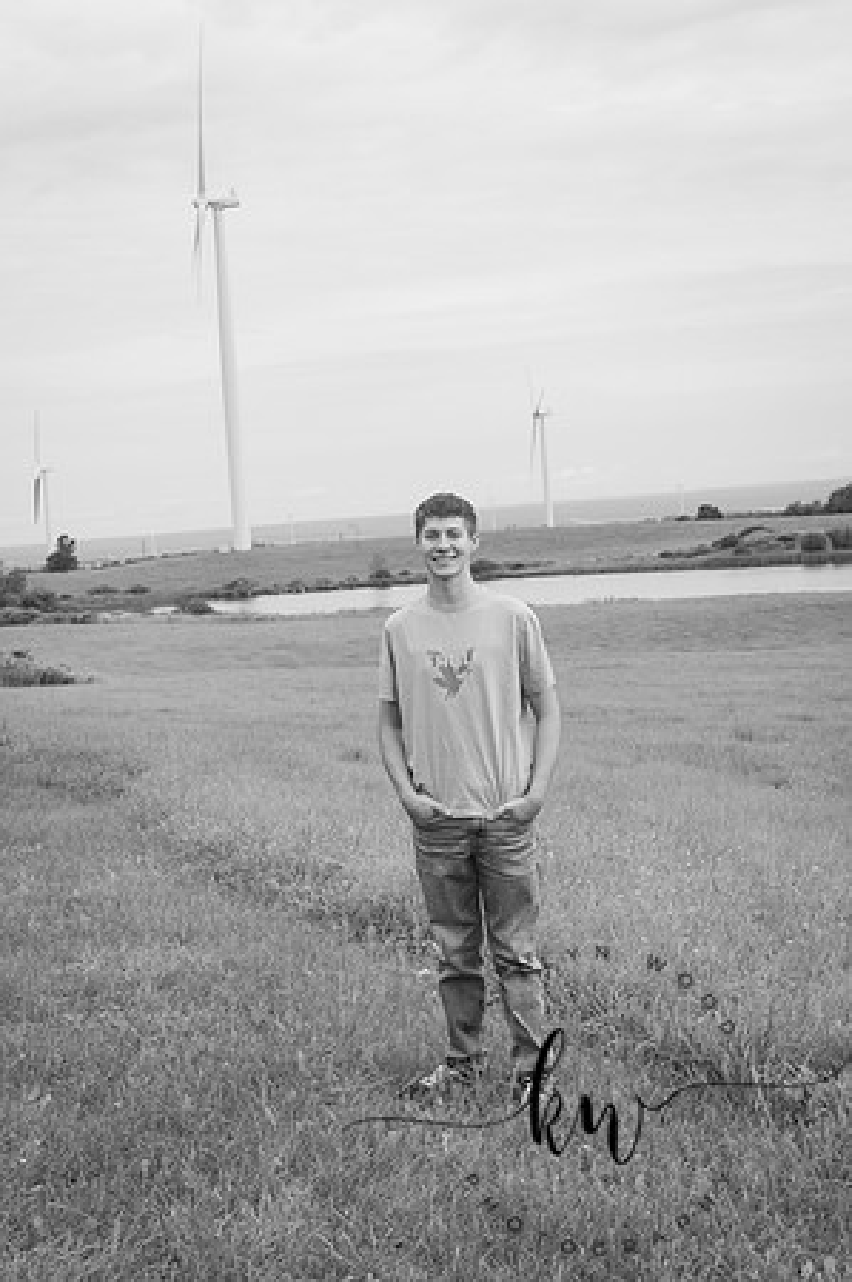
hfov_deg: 19.4
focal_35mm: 70
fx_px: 2491
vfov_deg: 28.9
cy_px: 641
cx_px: 426
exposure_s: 1/250
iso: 400
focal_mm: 70
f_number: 13
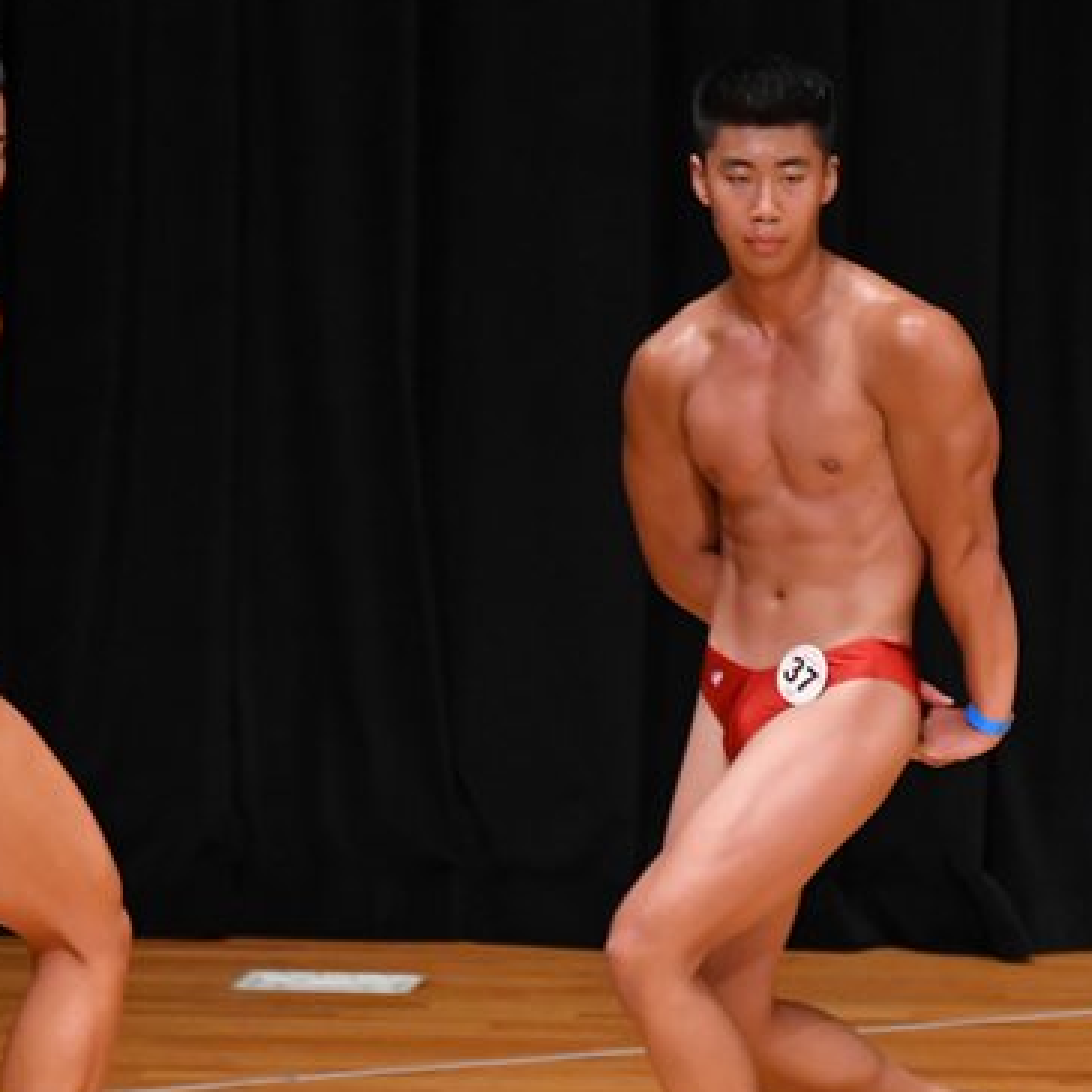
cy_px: 657
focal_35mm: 542
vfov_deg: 3.2
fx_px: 19344
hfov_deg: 3.2
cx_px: 854
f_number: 5.6
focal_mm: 200
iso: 4000
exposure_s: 1/400
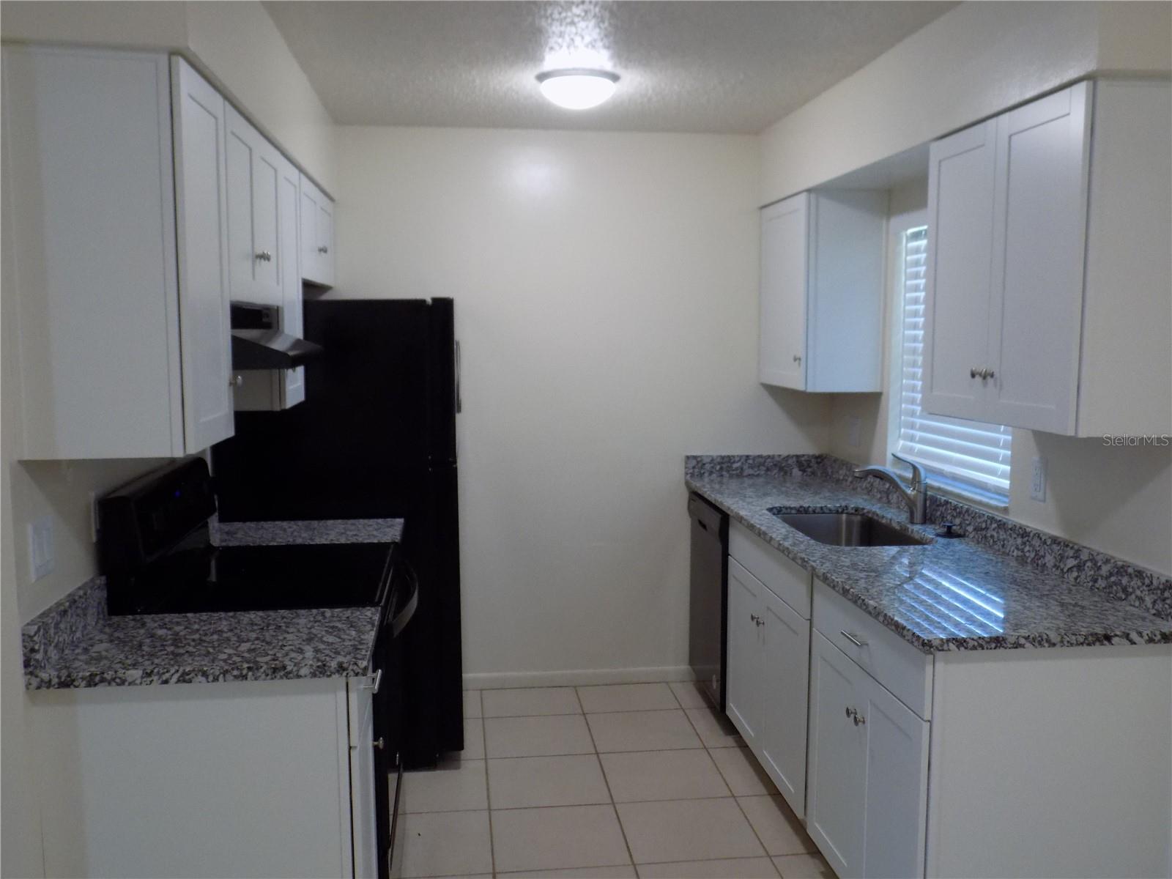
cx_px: 586
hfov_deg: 60.0
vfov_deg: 46.8
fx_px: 1016
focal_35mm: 30
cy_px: 440
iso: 280
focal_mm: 5.3
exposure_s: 1/30
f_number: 3.3
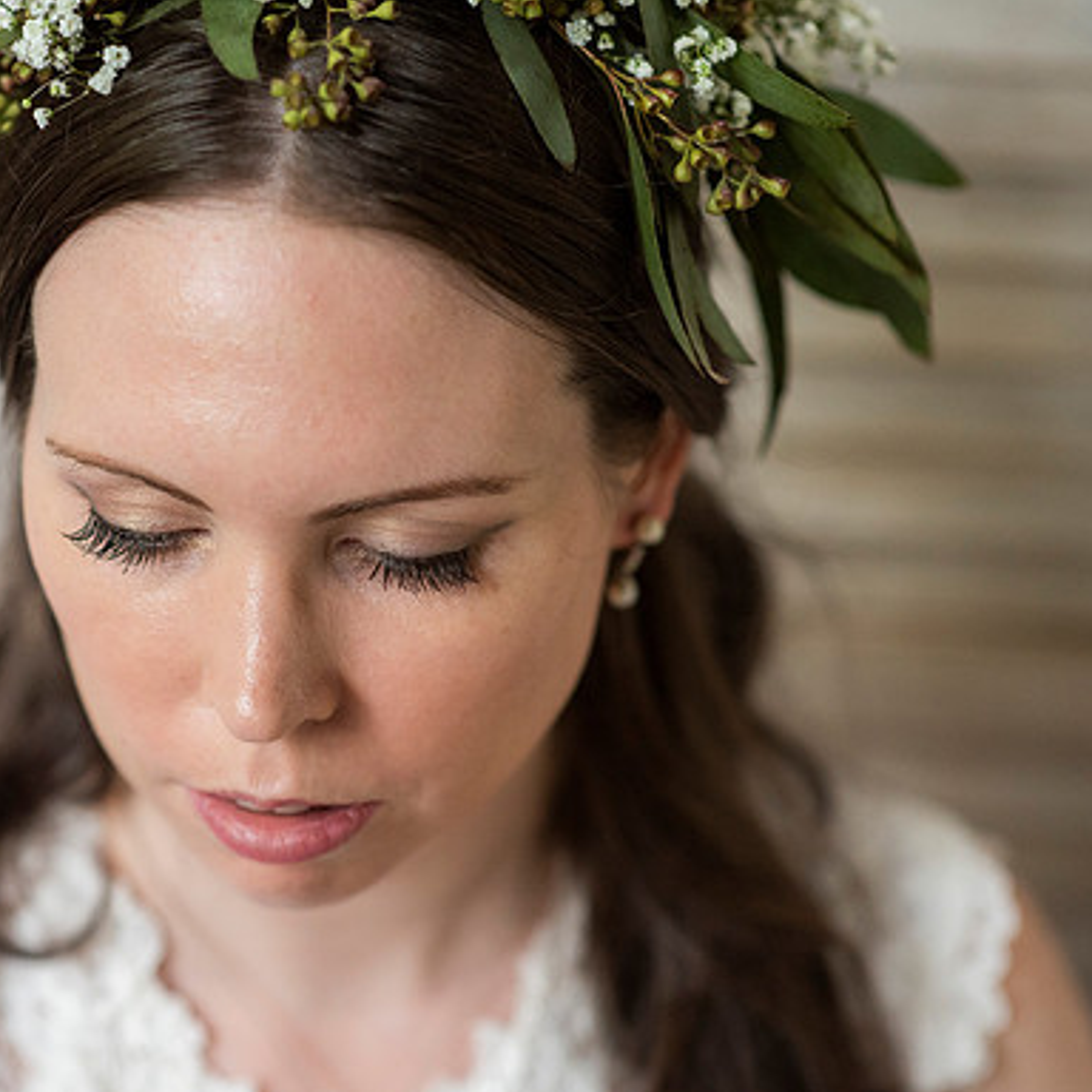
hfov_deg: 16.0
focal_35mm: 109
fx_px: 3890
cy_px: 547
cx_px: 401
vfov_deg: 16.0
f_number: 2.5
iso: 1600
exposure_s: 1/1000
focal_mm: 85
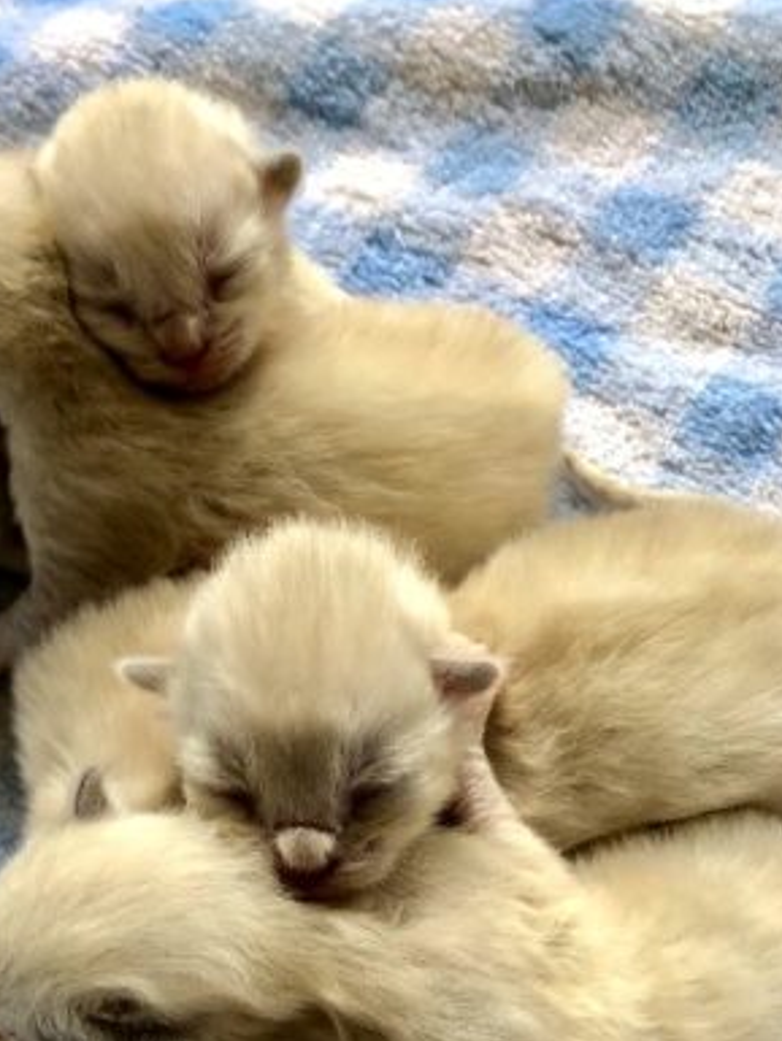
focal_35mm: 40
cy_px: 719
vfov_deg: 45.8
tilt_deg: -65.3
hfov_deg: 35.7
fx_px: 1204
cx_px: 269
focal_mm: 3.99
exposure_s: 1/30
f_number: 1.8
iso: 40
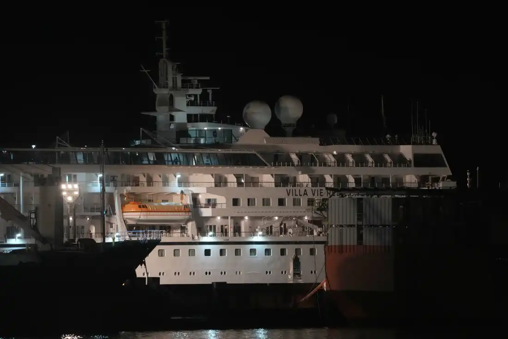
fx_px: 5643
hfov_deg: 5.2
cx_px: 254
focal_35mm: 400
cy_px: 170
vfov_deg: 3.4
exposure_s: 1/320
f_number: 5.6
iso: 6400
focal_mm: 400
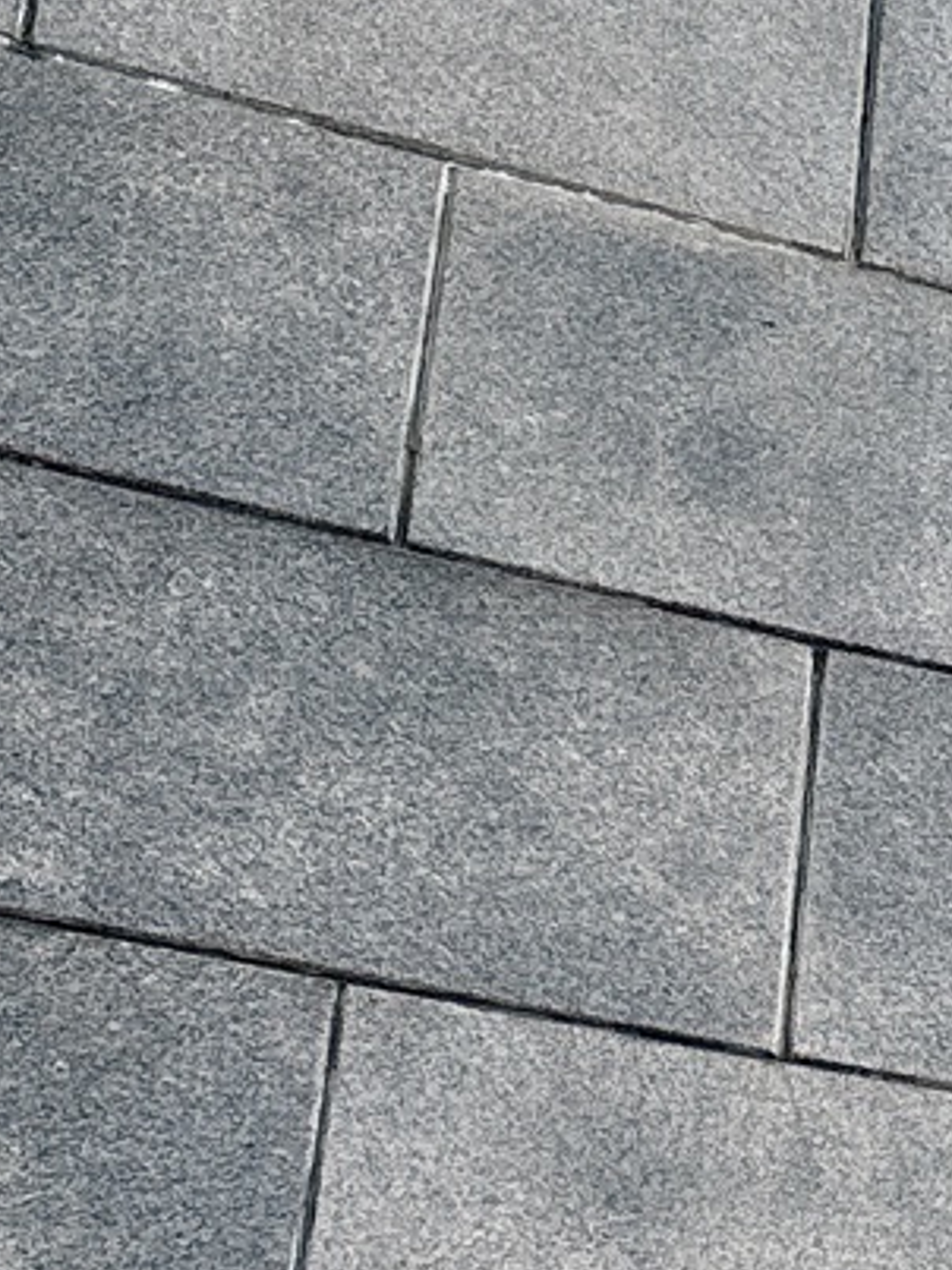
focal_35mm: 122
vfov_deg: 15.9
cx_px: 2017
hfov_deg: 10.9
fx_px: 4476
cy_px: 1220
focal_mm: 6.86
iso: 80
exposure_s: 1/1923
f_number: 1.78
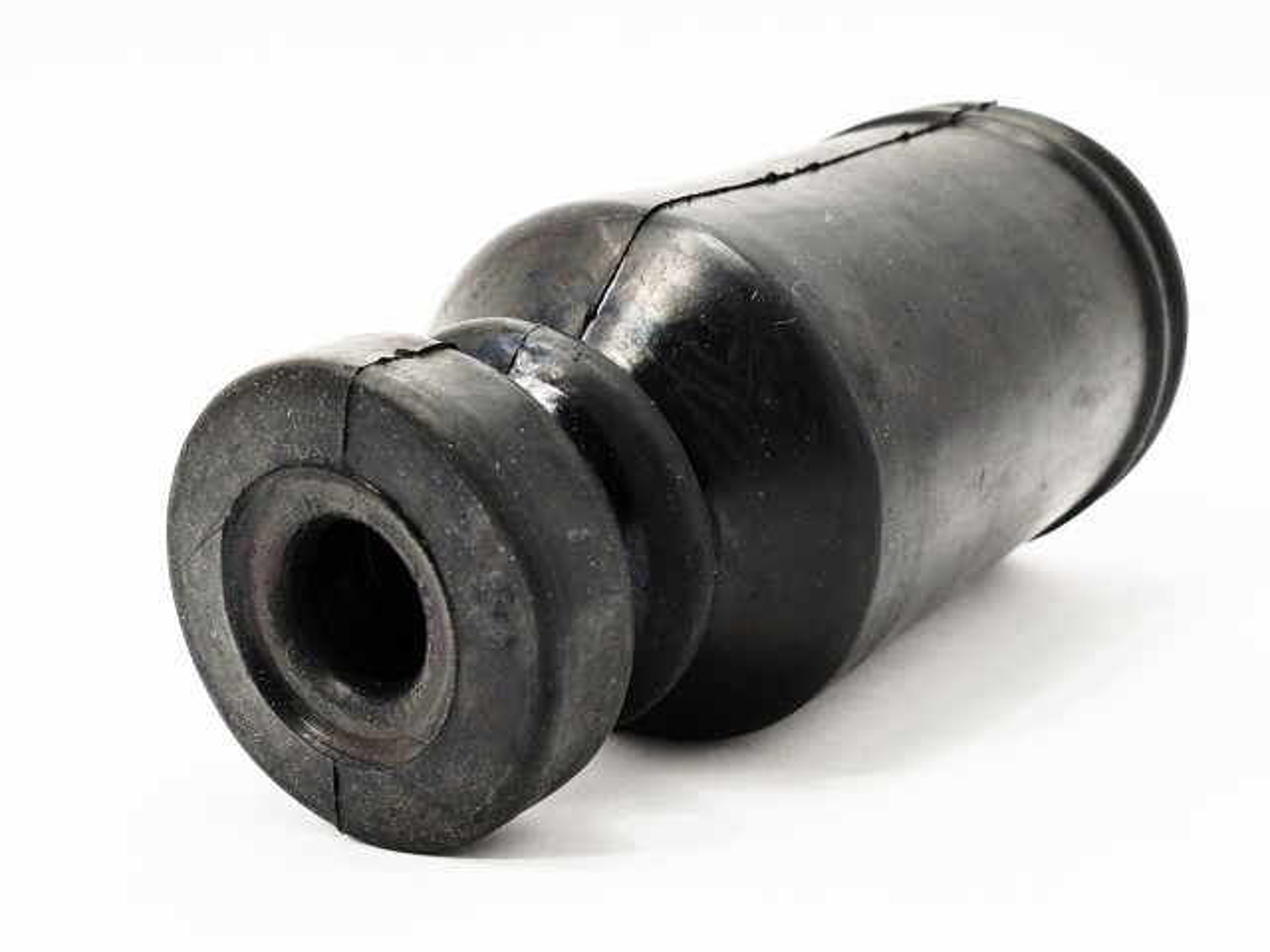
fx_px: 1871
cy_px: 476
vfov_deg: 28.6
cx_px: 635
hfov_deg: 37.5
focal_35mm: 51
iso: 112
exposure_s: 1/122
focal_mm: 4.75
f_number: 1.75
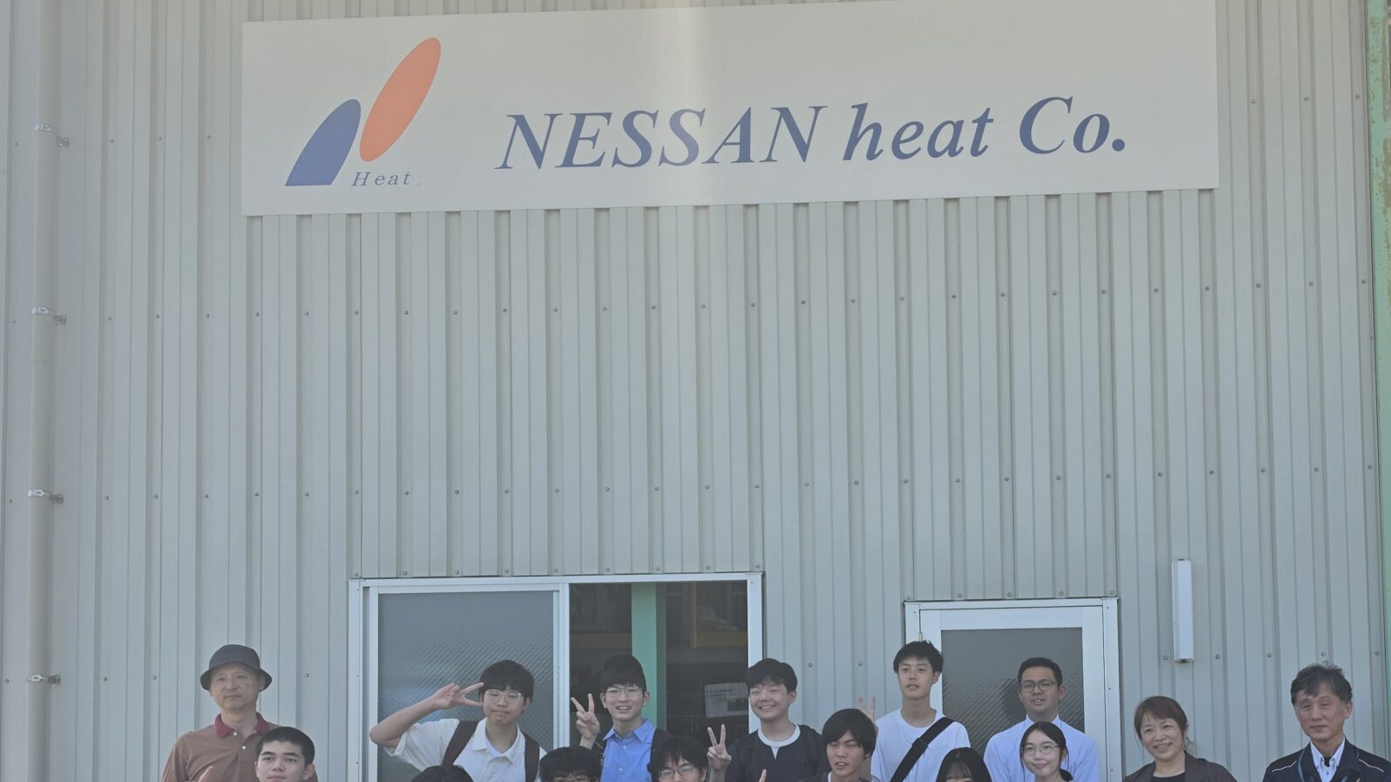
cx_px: 876
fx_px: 1475
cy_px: 643
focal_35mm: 40
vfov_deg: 28.9
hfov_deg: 49.9
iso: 64
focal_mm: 6.5
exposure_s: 1/4331
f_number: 1.4
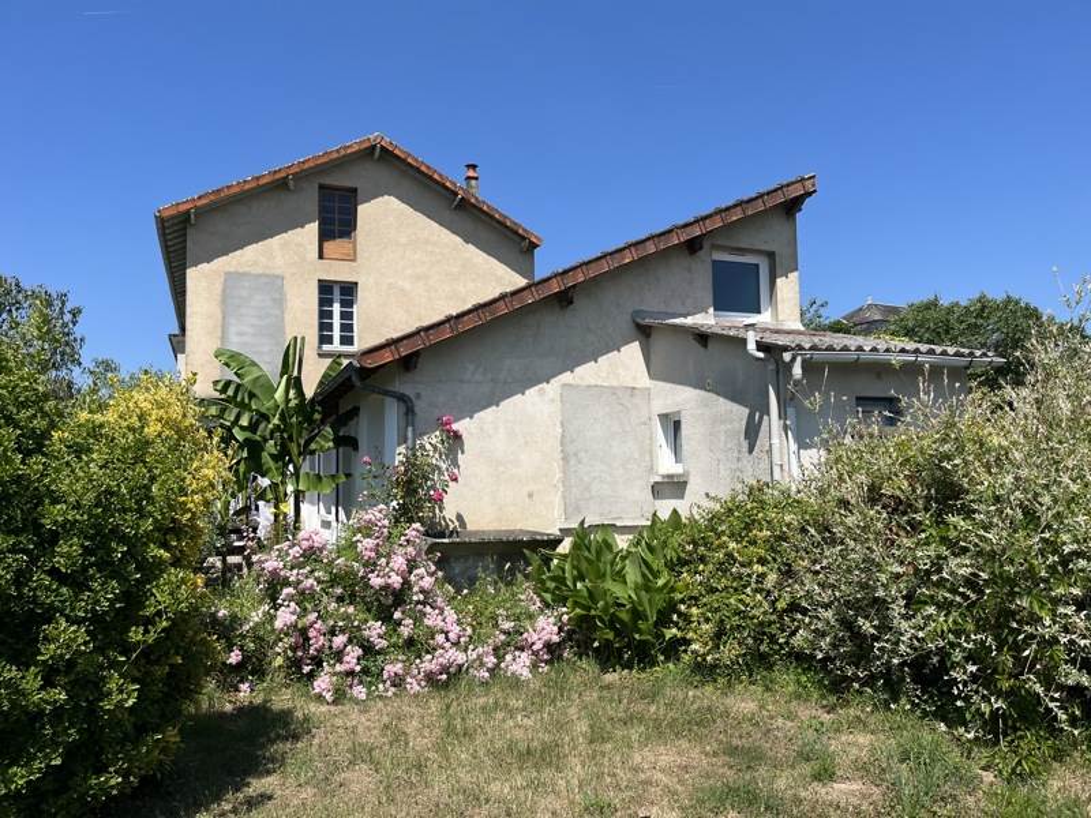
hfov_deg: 67.3
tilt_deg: +4.9
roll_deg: +0.6
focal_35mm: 26
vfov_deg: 53.1
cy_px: 409
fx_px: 819
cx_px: 546
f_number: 1.6
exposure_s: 1/3745
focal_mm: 5.1
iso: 50
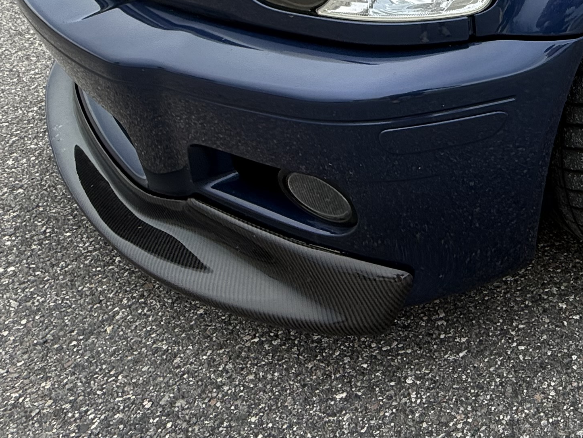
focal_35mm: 39
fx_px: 657
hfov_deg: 42.2
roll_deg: +0.5
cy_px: -24
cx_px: 566
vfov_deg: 33.0
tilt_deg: -18.5
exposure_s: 1/970
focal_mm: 2.22
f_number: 2.2
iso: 50
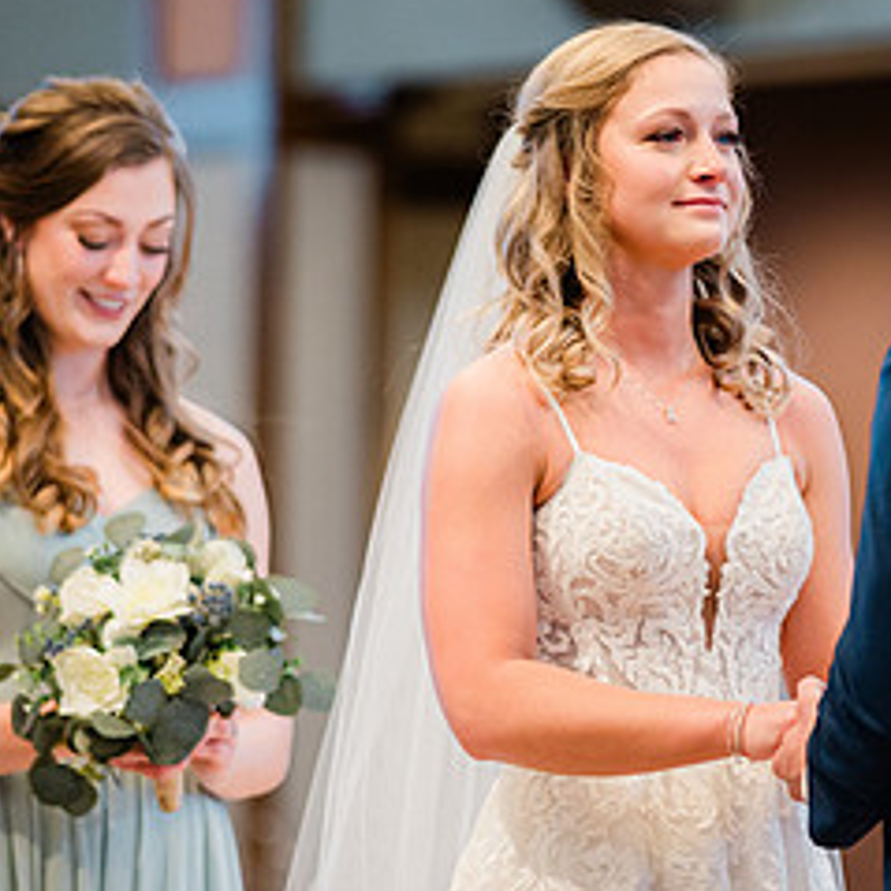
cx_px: 455
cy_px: 485
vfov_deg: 5.0
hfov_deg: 5.0
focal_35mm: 351
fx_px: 10221
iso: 1000
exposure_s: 1/250
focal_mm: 170
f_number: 2.8
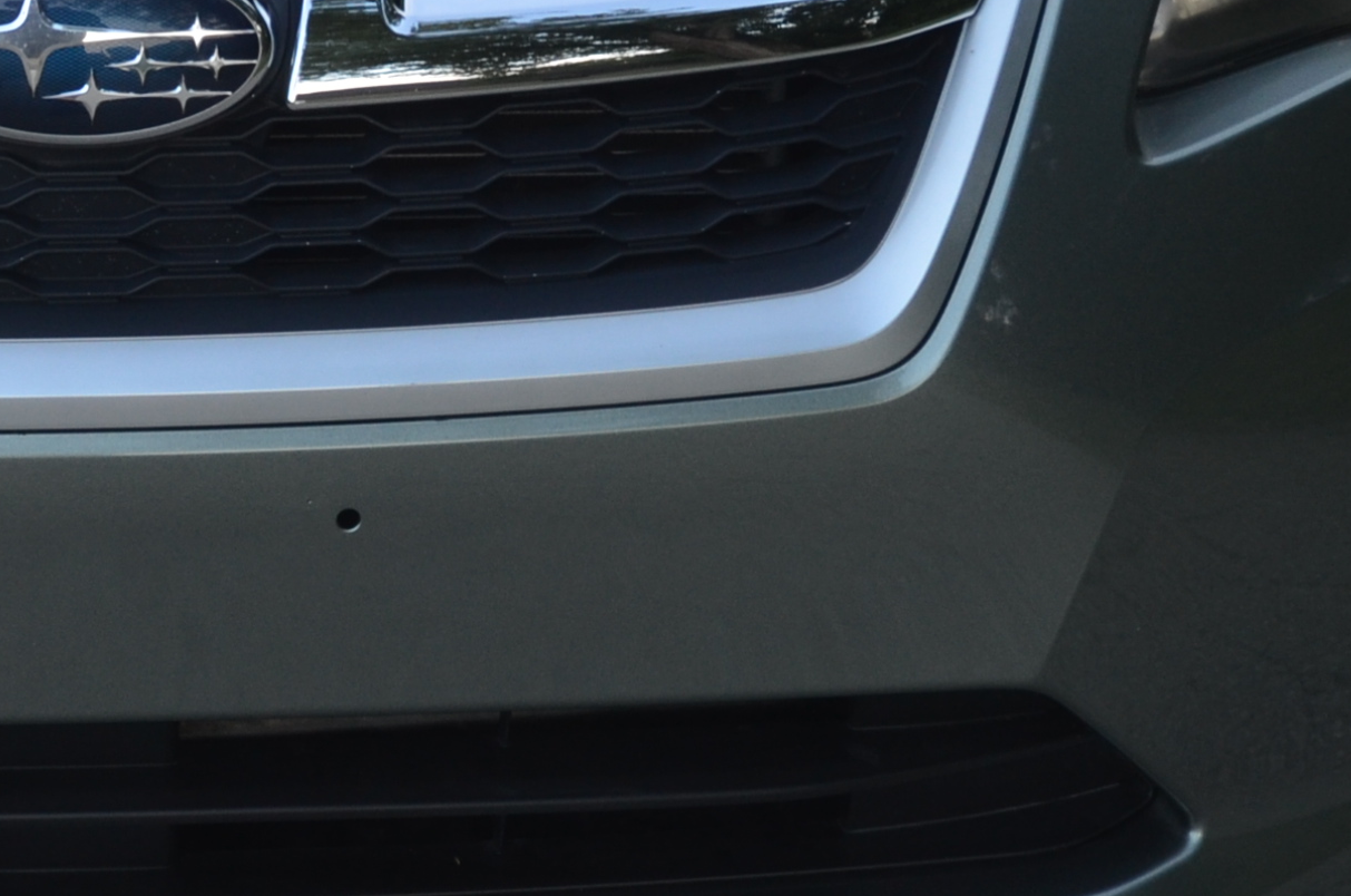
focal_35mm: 133
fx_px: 4964
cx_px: 106
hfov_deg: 15.3
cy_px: -168
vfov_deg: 10.2
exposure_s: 1/100
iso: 400
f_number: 5
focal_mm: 29
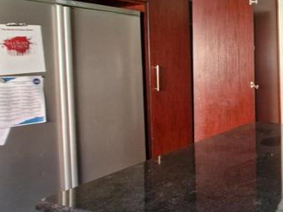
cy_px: 64
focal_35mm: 32
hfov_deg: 40.5
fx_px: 262
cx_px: 337
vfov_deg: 43.3
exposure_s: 1/33
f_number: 2.2
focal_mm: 1.74
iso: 400
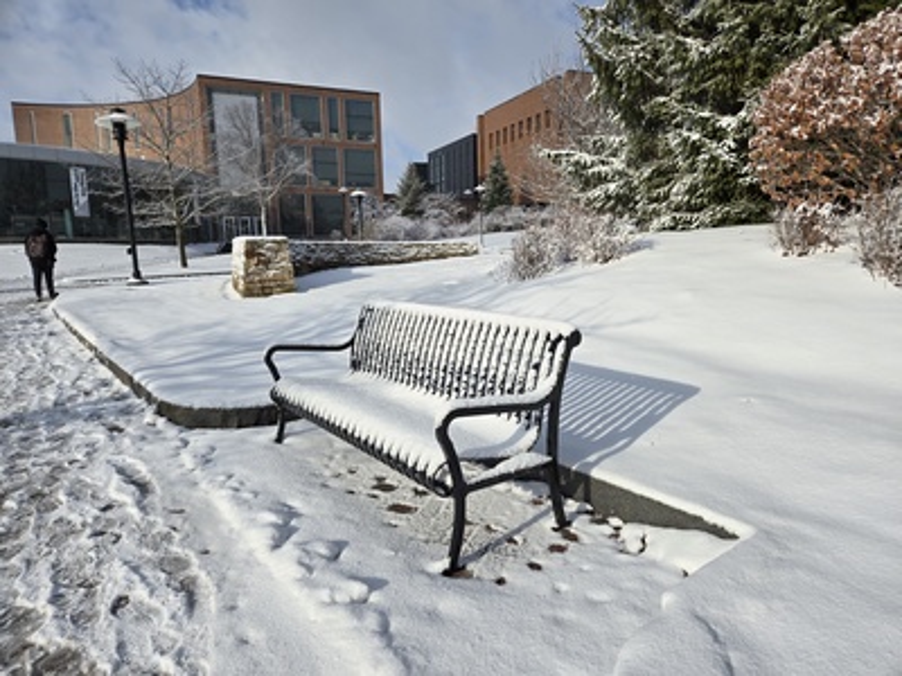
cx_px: 451
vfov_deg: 58.9
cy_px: 338
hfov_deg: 73.9
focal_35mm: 23
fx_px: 599
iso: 25
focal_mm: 5.4
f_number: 1.8
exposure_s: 1/3109
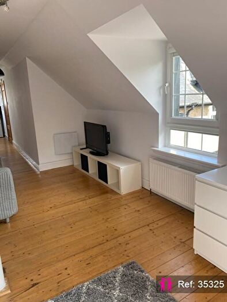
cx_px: 114
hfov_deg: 53.1
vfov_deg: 67.3
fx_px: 227
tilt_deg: -12.3
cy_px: 151
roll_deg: +3.8
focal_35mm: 26
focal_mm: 4.25
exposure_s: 1/122
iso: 40
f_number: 1.8
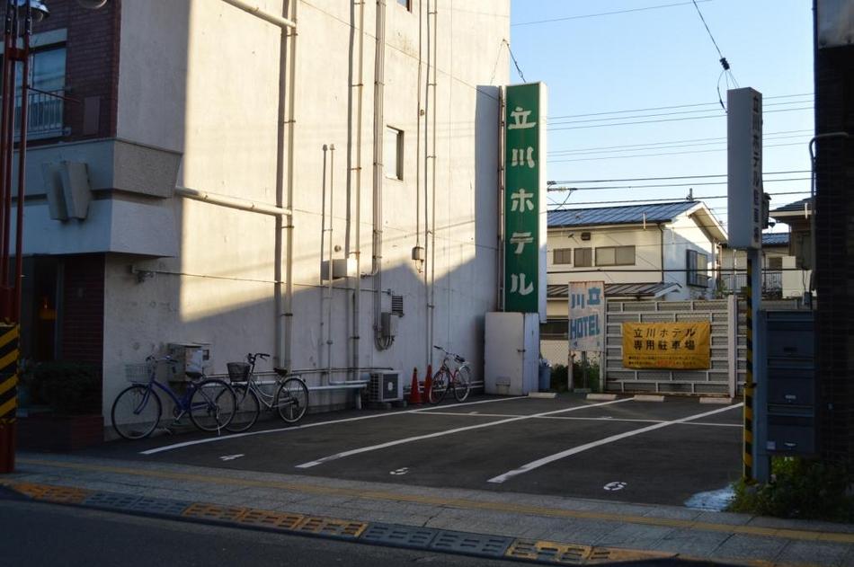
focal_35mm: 39
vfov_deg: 34.1
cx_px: 427
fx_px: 924
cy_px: 284
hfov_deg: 49.6
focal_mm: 26
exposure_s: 1/125
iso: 100
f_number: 5.6
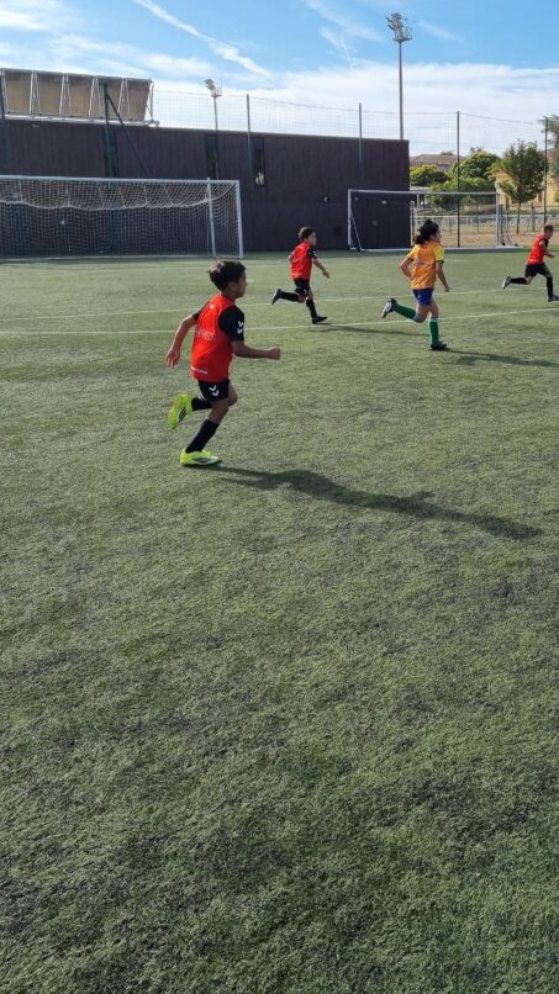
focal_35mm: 36
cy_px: 414
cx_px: 464
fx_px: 949
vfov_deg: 55.0
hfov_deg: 31.8
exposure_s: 1/2728
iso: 50
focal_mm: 5.4
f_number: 1.8
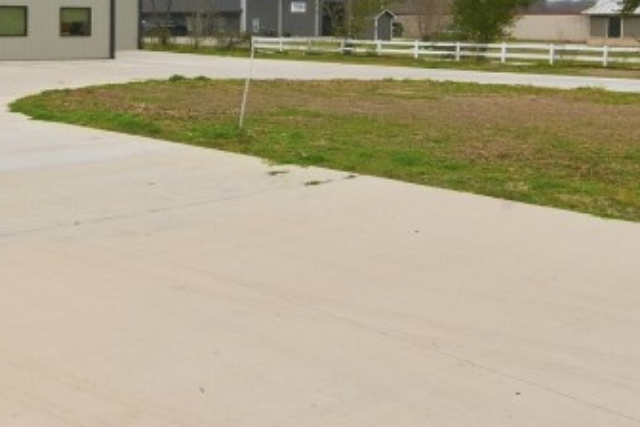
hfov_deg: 39.6
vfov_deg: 26.9
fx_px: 853
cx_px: 131
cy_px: 25
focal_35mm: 48
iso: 400
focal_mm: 14
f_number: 11
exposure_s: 1/320
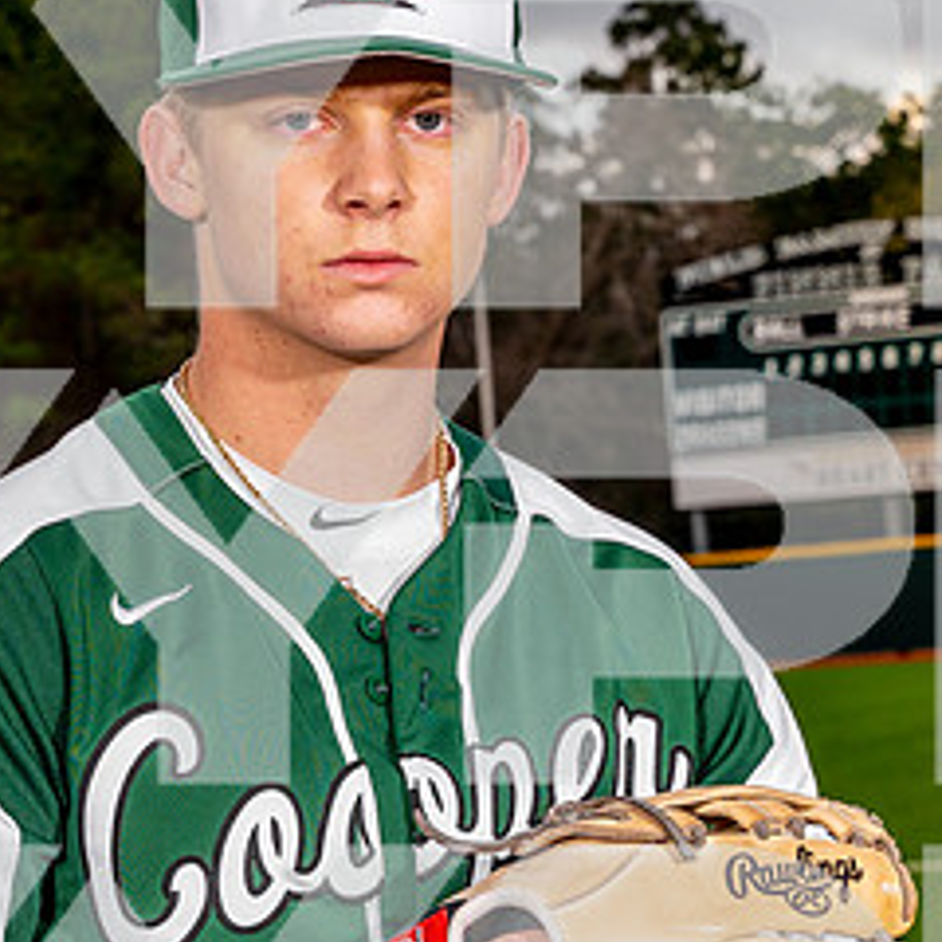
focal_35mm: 150
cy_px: 578
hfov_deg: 11.6
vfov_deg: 11.6
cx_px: 360
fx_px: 4618
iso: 100
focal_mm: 70
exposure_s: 1/125
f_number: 10
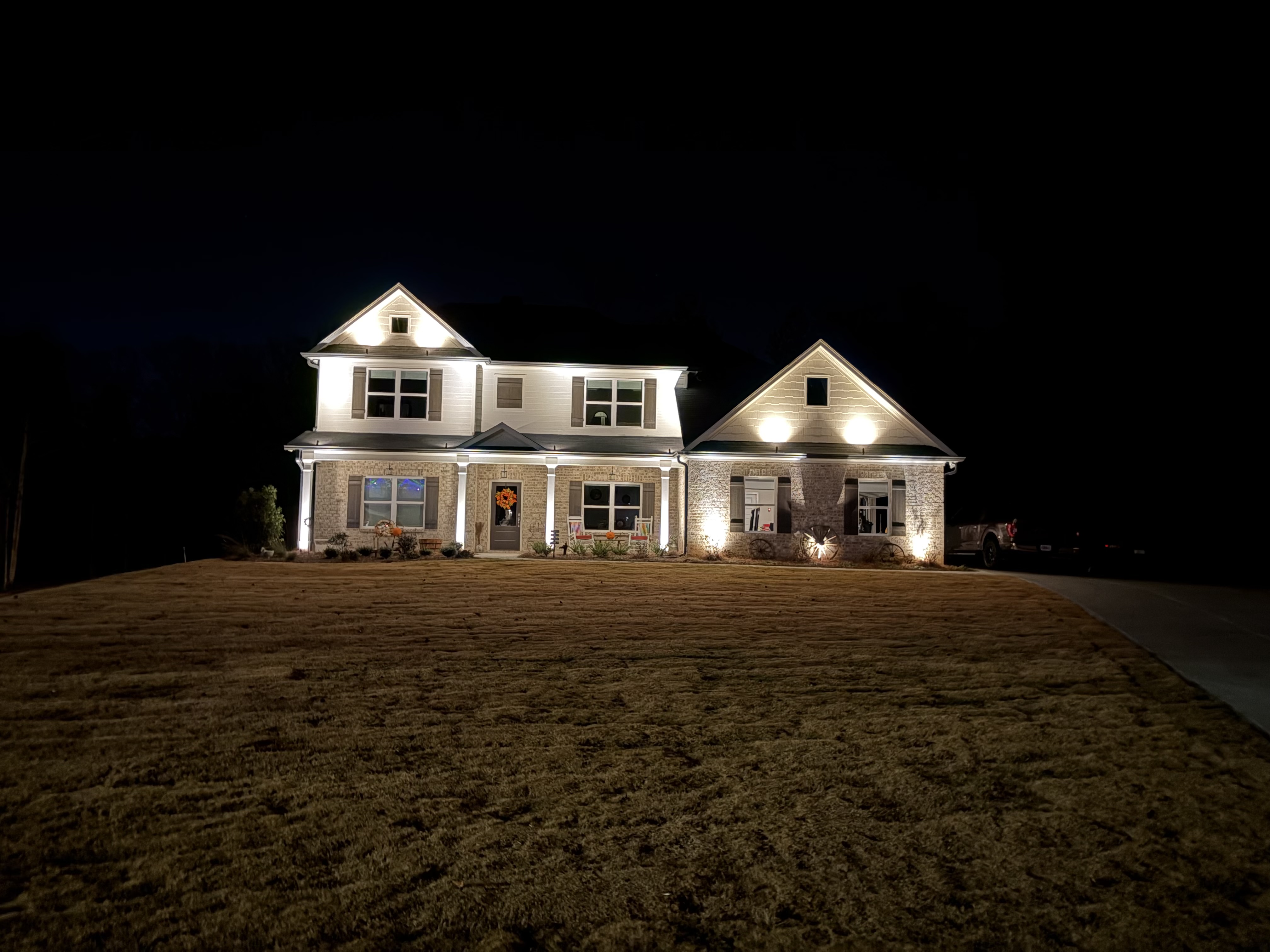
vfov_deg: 53.1
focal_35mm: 26
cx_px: 635
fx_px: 954
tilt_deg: +5.9
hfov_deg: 67.3
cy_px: 476
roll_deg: +0.2
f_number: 1.6
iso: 640
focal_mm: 5.96
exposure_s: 1/5
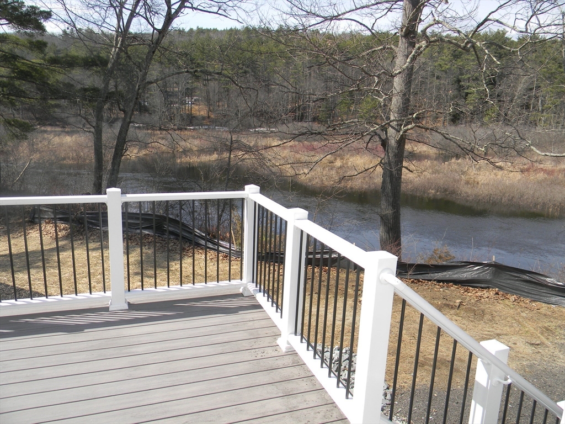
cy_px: 212
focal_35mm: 28
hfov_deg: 63.4
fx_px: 457
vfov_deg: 49.7
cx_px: 282
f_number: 3.5
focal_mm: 5
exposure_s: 1/597
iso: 80
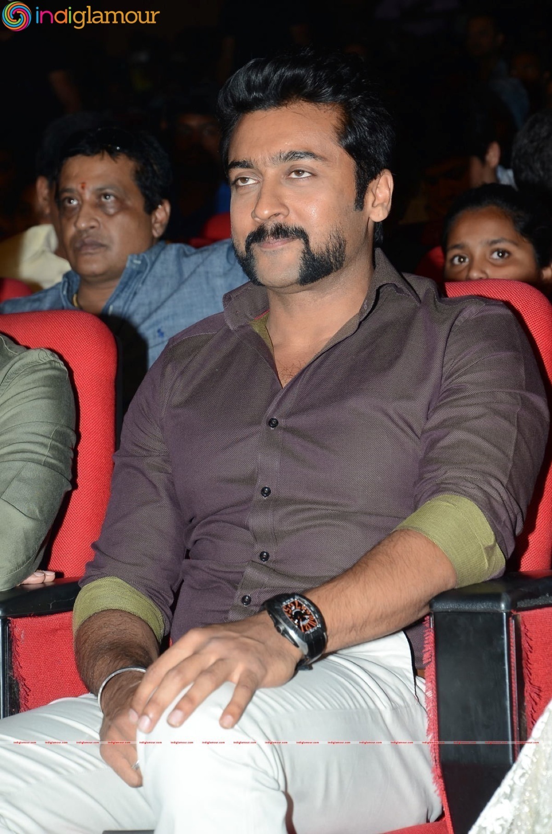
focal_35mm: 112
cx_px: 276
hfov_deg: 12.1
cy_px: 417
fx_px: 2600
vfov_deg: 18.2
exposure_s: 1/125
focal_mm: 75
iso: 320
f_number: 5.6
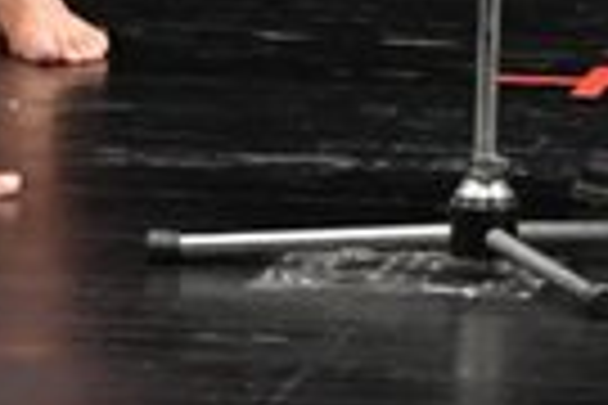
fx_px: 24740
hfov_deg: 1.4
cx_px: 340
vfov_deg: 0.9
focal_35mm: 1465
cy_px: -688
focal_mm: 170
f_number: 5.6
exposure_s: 1/400
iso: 3200
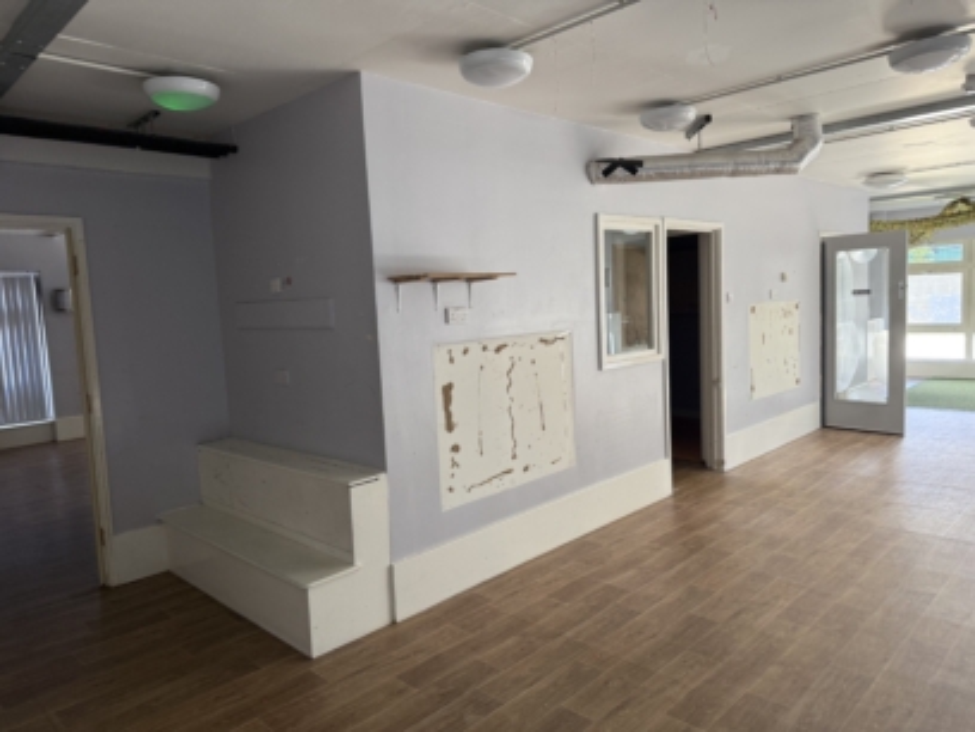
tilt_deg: -4.5
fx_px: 676
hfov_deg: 71.6
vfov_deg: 56.8
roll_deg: +4.7
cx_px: 488
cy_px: 366
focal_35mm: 24
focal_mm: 6.76
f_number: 1.78
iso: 160
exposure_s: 1/50
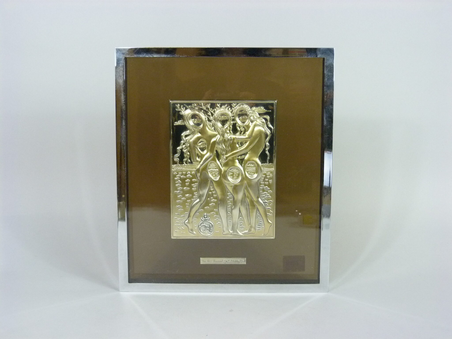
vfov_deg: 35.1
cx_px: 226
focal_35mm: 41
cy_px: 170
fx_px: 535
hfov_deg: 45.8
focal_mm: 7.4
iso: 400
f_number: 3.2
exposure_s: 1/40
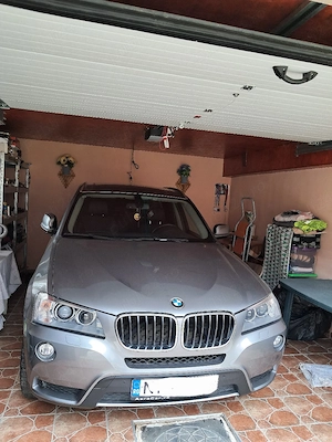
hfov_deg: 51.4
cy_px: 221
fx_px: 345
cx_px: 166
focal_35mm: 27
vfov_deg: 65.3
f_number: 1.8
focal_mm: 4
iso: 50
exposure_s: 1/50
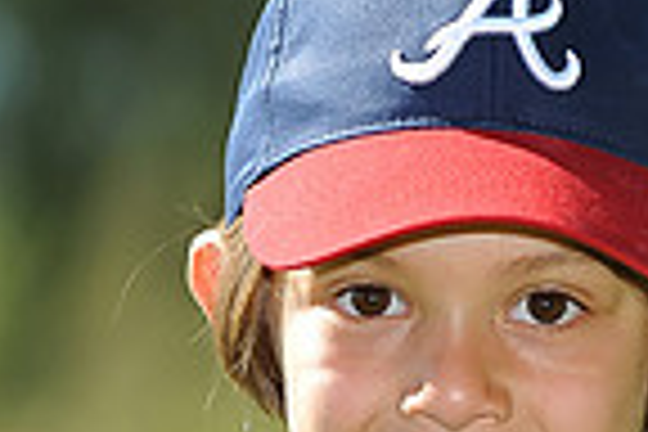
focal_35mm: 804
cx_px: 490
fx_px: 14471
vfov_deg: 1.7
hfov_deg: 2.6
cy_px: 594
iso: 200
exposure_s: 1/800
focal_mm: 200
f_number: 4.5
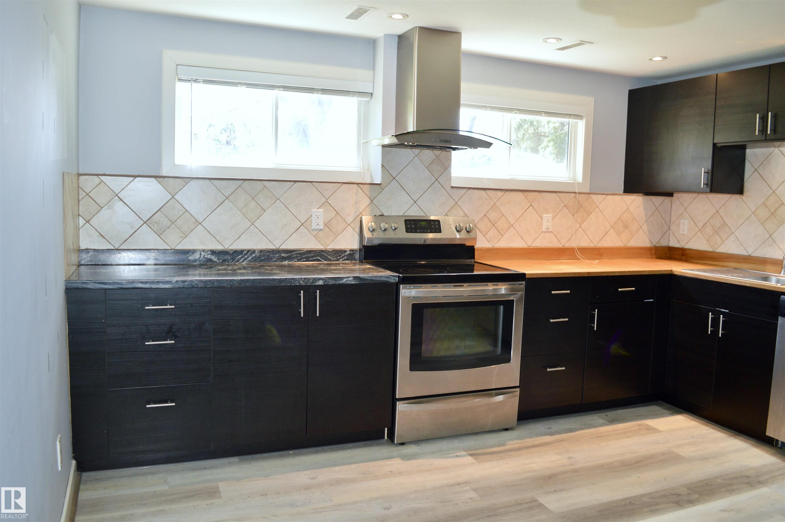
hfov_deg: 67.4
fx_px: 588
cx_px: 392
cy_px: 261
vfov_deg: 47.8
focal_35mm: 27
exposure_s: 1/60
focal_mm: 18
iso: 500
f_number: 3.5
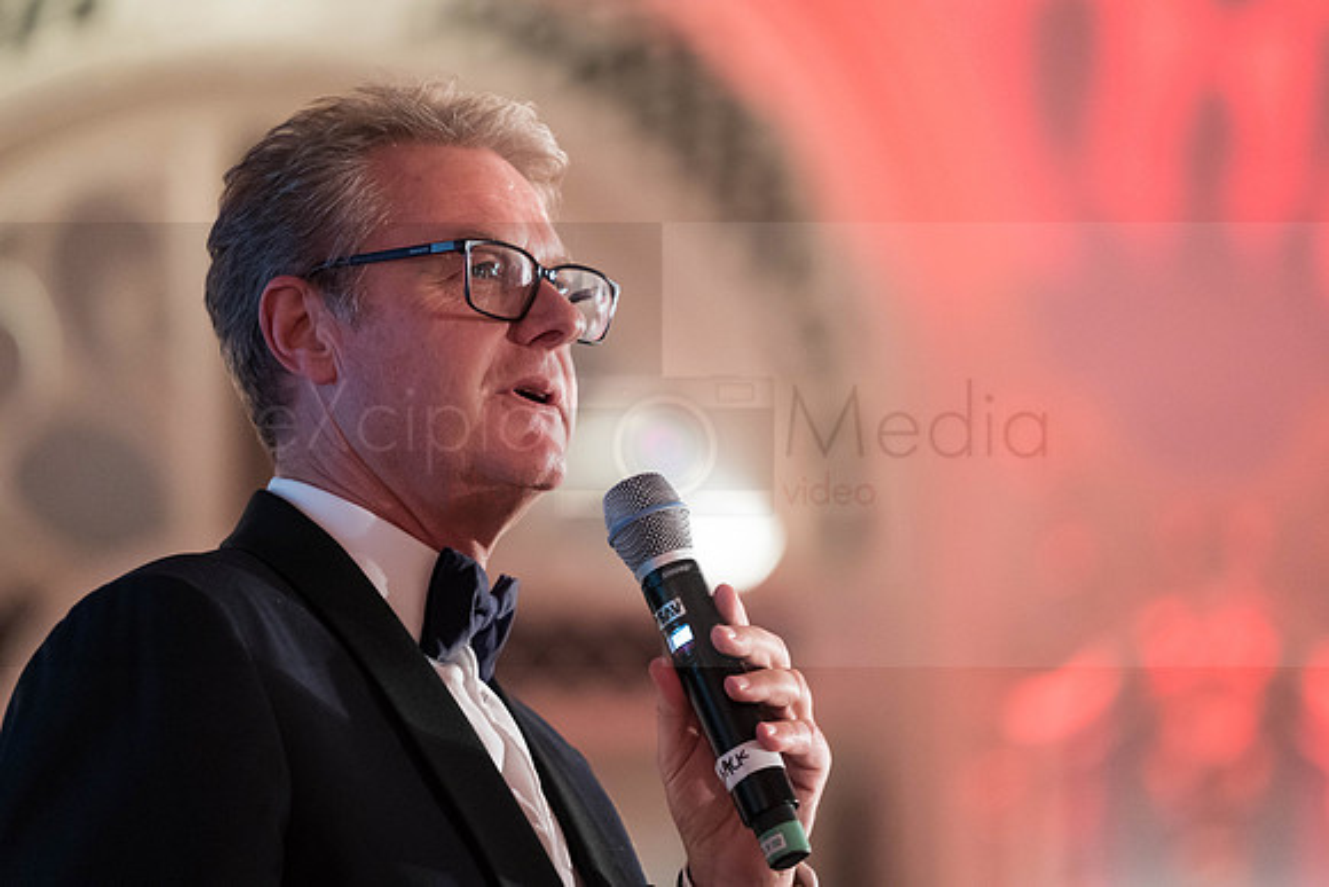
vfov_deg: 6.4
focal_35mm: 216
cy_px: 407
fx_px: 7986
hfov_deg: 9.5
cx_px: 719
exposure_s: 1/200
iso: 6400
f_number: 2.8
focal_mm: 200
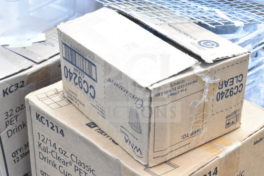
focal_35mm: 72
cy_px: 88
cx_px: 132
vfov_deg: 18.9
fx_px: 528
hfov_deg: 28.1
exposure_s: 1/800
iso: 6400
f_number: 14
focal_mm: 48
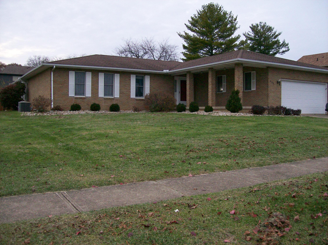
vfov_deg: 39.6
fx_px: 341
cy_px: 122
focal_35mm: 36
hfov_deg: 51.4
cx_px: 164
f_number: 2.7
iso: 140
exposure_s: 1/64
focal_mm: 6
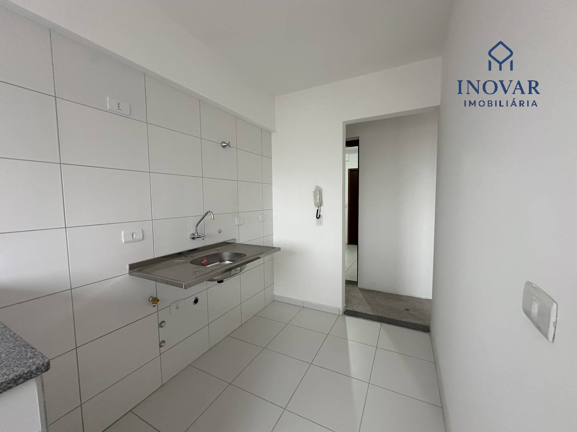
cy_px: 216
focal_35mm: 14
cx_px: 288
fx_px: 233
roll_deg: +1.1
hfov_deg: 102.1
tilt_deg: -5.4
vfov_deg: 85.7
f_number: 2.2
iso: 200
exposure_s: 1/120
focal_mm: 2.22
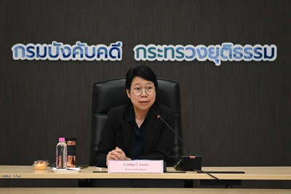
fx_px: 2423
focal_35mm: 300
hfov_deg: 6.9
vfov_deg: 4.6
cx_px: 146
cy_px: 97
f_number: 5.6
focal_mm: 300
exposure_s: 1/500
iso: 14400
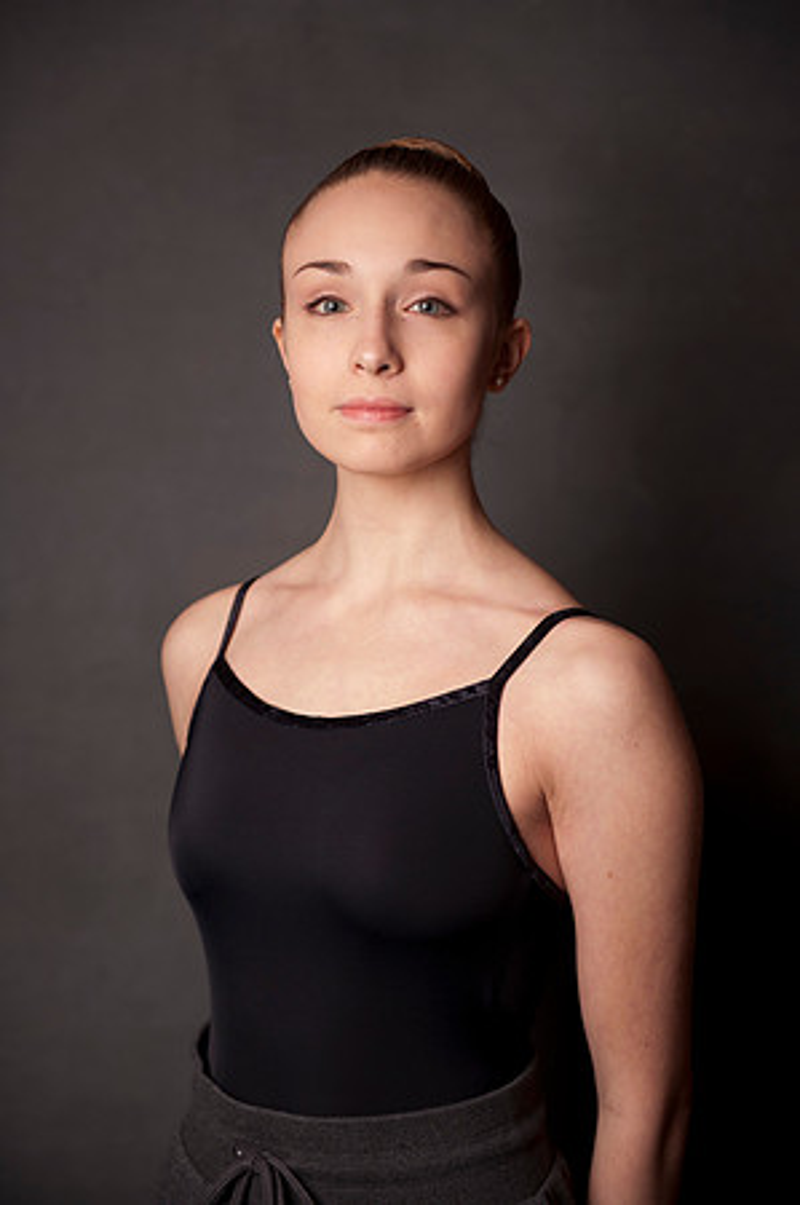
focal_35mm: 70
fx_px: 2339
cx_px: 400
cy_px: 602
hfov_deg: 19.4
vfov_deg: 28.9
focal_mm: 70
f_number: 3.2
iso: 100
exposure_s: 1/160
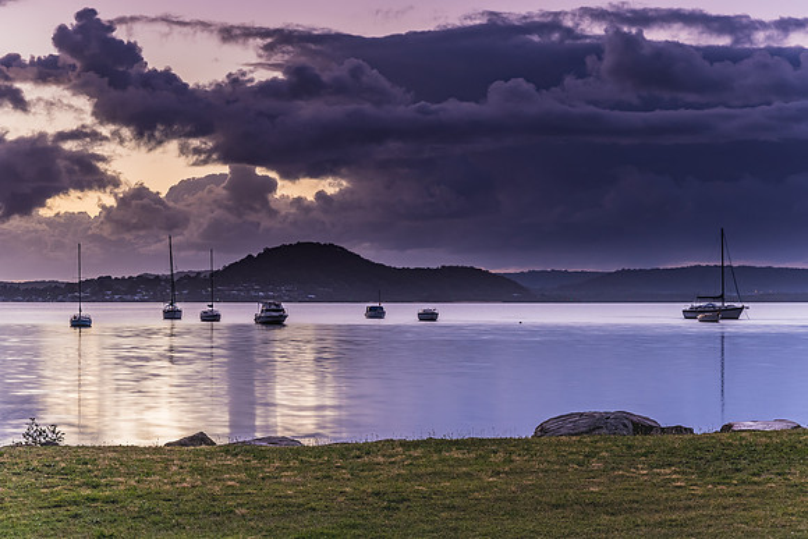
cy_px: 270
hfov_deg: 29.0
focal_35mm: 70
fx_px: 1561
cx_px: 404
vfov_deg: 19.6
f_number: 8
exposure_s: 1.6
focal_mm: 46
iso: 100
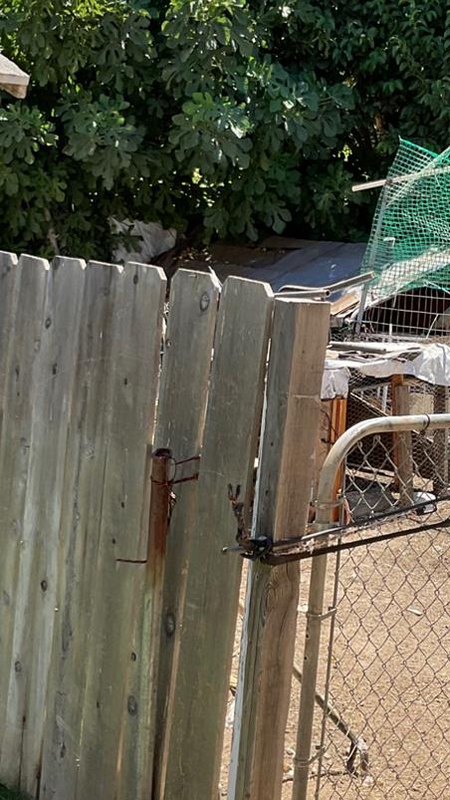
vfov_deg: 35.4
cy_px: 411
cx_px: 257
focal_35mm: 59
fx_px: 1251
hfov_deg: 20.4
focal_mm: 3
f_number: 1.8
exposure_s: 1/514
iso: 16
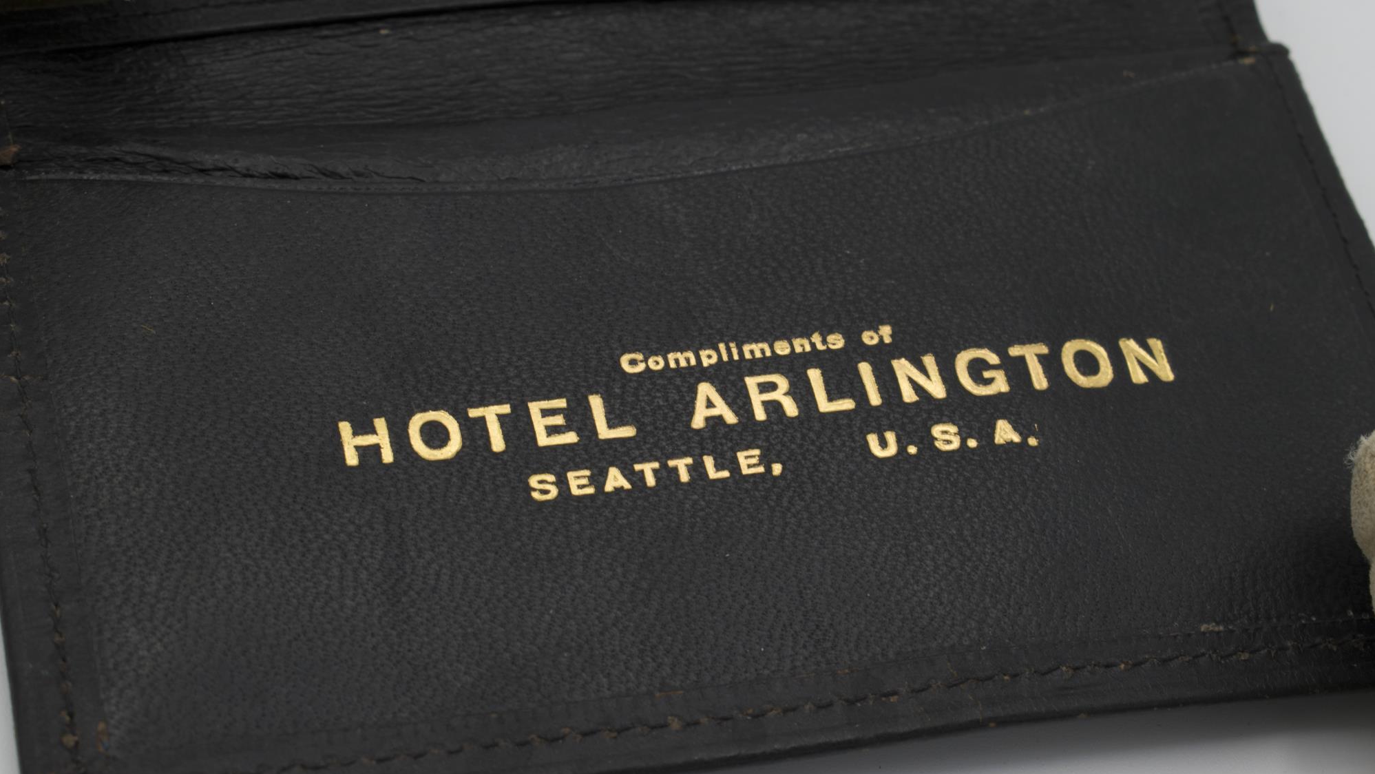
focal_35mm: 87
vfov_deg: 14.0
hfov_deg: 24.6
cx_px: 688
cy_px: 393
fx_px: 3155
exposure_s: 1/60
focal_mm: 55
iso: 200
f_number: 16
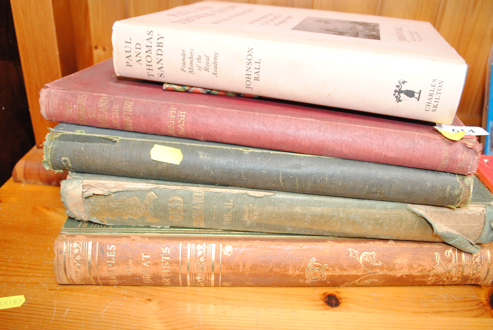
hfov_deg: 61.9
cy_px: 165
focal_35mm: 30
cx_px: 246
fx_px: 411
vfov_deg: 43.7
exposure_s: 1/80
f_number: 5
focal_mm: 20
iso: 800
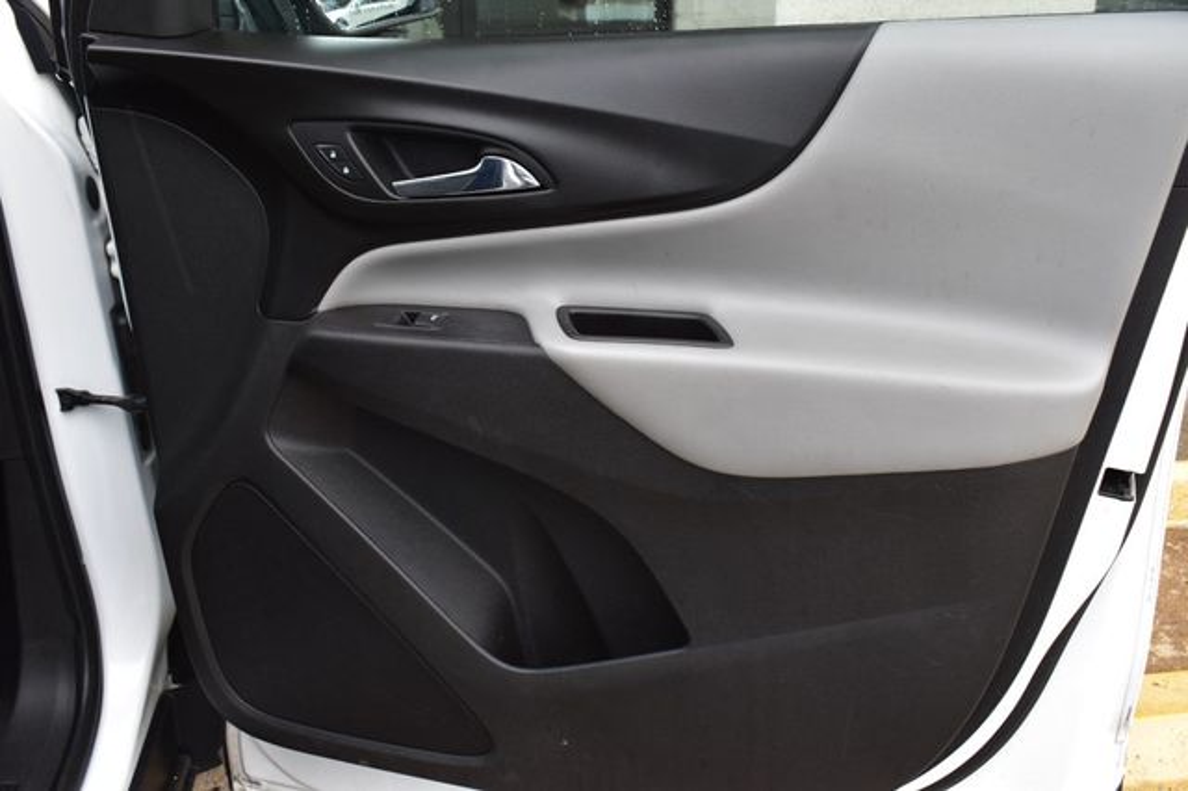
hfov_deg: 55.1
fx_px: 1138
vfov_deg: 38.3
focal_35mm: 34
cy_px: 396
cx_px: 594
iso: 400
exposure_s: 1/80
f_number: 8
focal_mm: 23
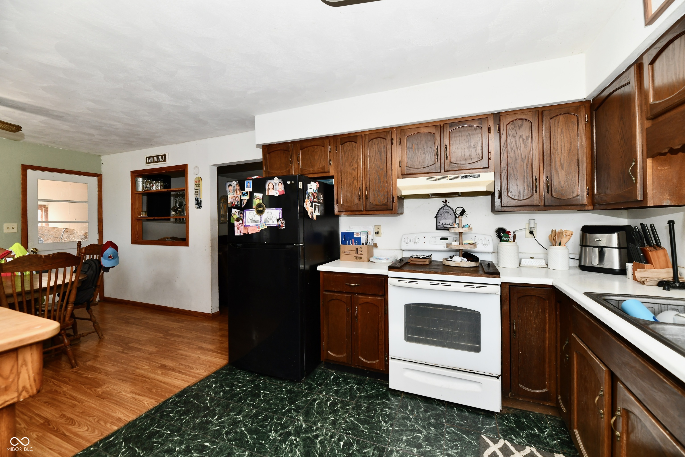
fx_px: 266
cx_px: 342
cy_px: 228
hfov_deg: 104.3
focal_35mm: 14
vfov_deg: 81.2
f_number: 6.3
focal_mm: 14
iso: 640
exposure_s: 1/60
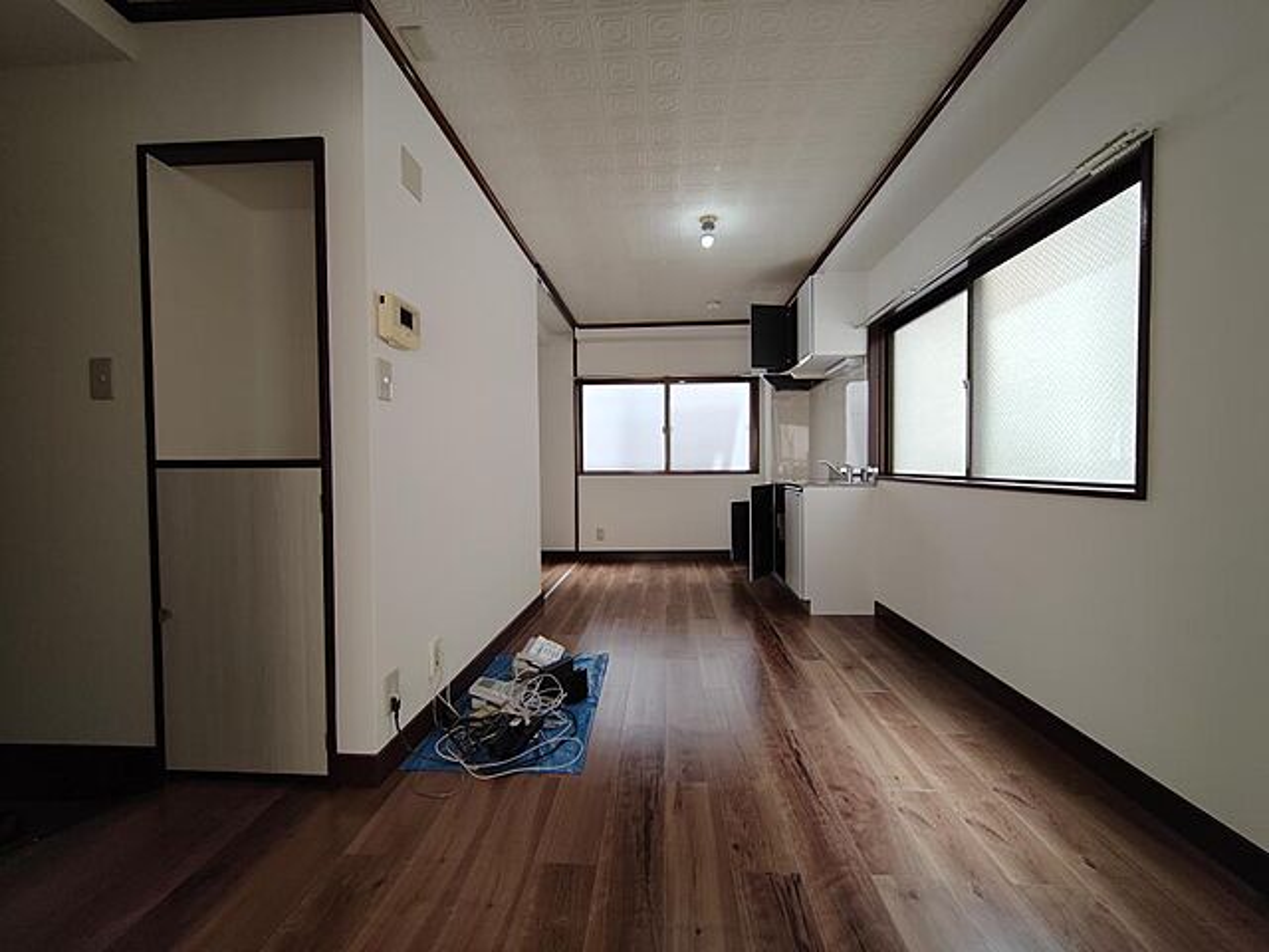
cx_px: 634
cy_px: 476
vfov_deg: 89.9
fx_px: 477
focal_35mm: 13
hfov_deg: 106.2
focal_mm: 2.16
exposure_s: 1/120
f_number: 2.2
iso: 61
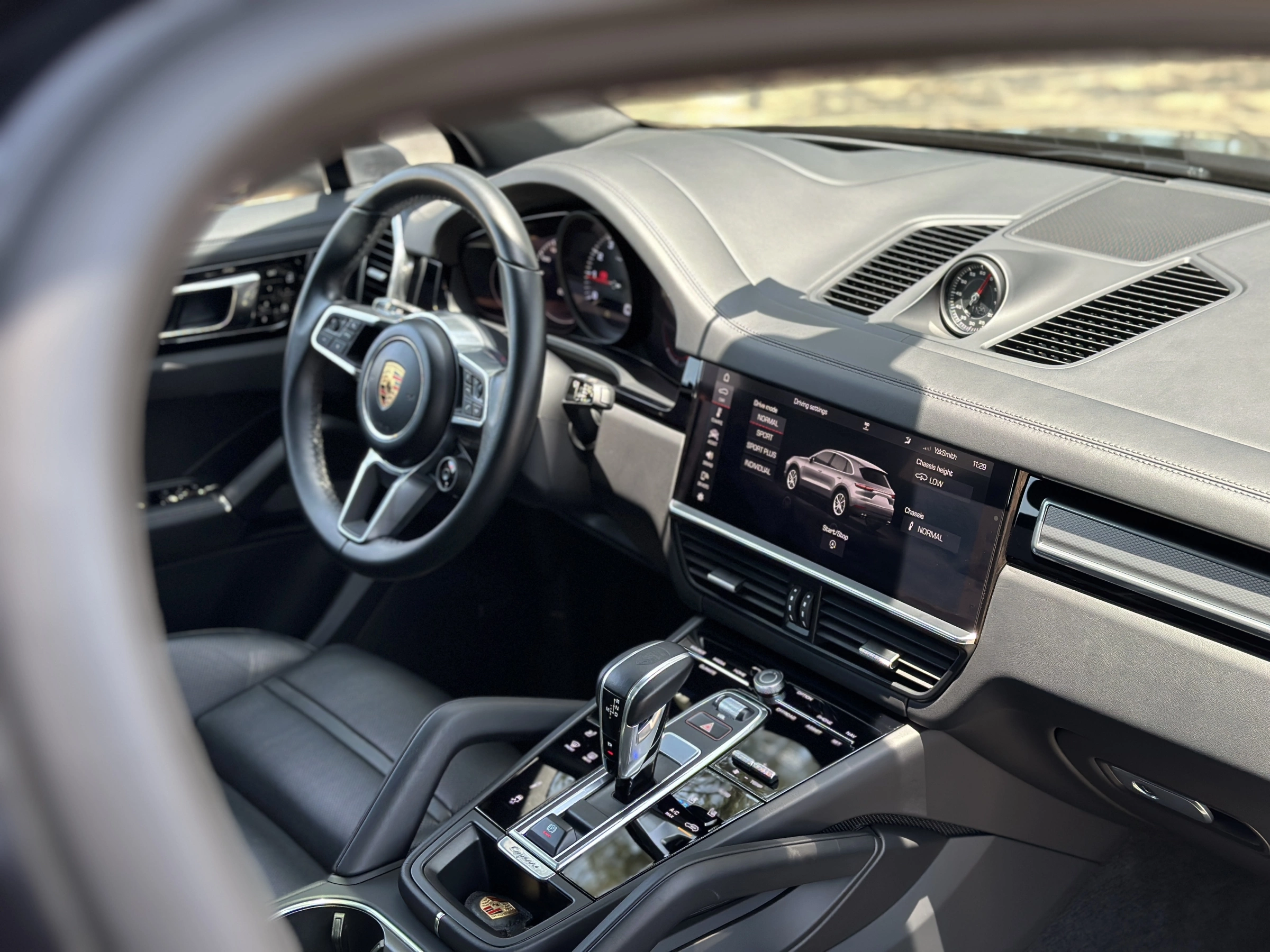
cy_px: 476
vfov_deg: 30.3
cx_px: 635
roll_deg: +2.7
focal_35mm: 48
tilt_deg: -23.4
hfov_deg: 39.7
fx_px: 1761
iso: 80
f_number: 1.78
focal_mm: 6.86
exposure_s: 1/319
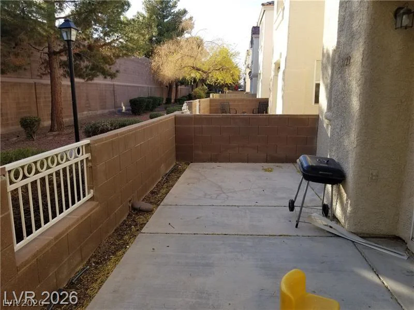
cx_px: 207
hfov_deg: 67.3
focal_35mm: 26
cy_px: 155
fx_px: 311
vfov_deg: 53.1
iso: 50
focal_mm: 4.3
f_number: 1.7
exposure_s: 1/682
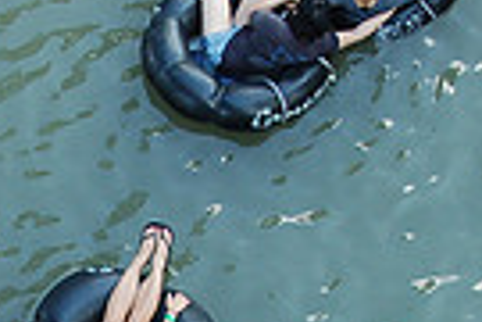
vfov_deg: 7.5
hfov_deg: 11.3
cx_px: 100
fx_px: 2423
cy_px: 408
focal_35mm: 181
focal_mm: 28
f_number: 5
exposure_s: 1/200
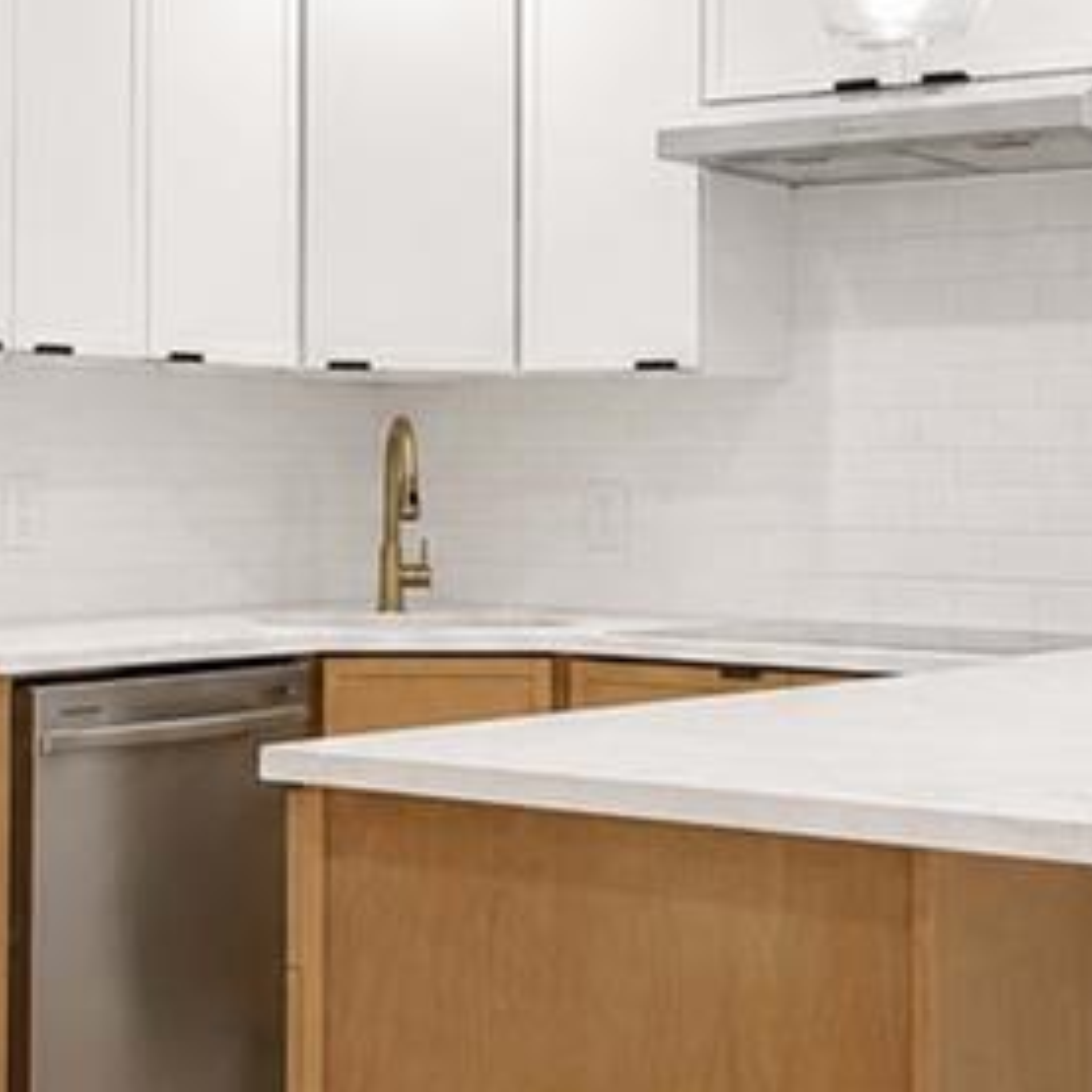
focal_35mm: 69
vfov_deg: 25.0
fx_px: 2463
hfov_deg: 25.0
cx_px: 461
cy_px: 493
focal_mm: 14.8
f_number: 9
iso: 1600
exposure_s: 1/60
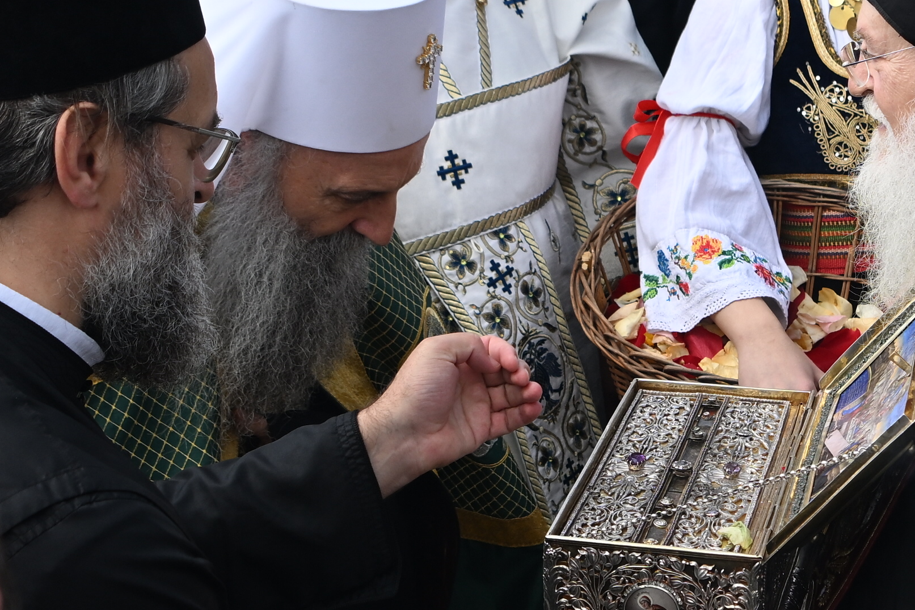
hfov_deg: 39.4
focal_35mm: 50
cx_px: 549
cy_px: 369
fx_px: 1271
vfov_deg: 26.9
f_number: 4
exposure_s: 1/1250
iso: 200
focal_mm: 24
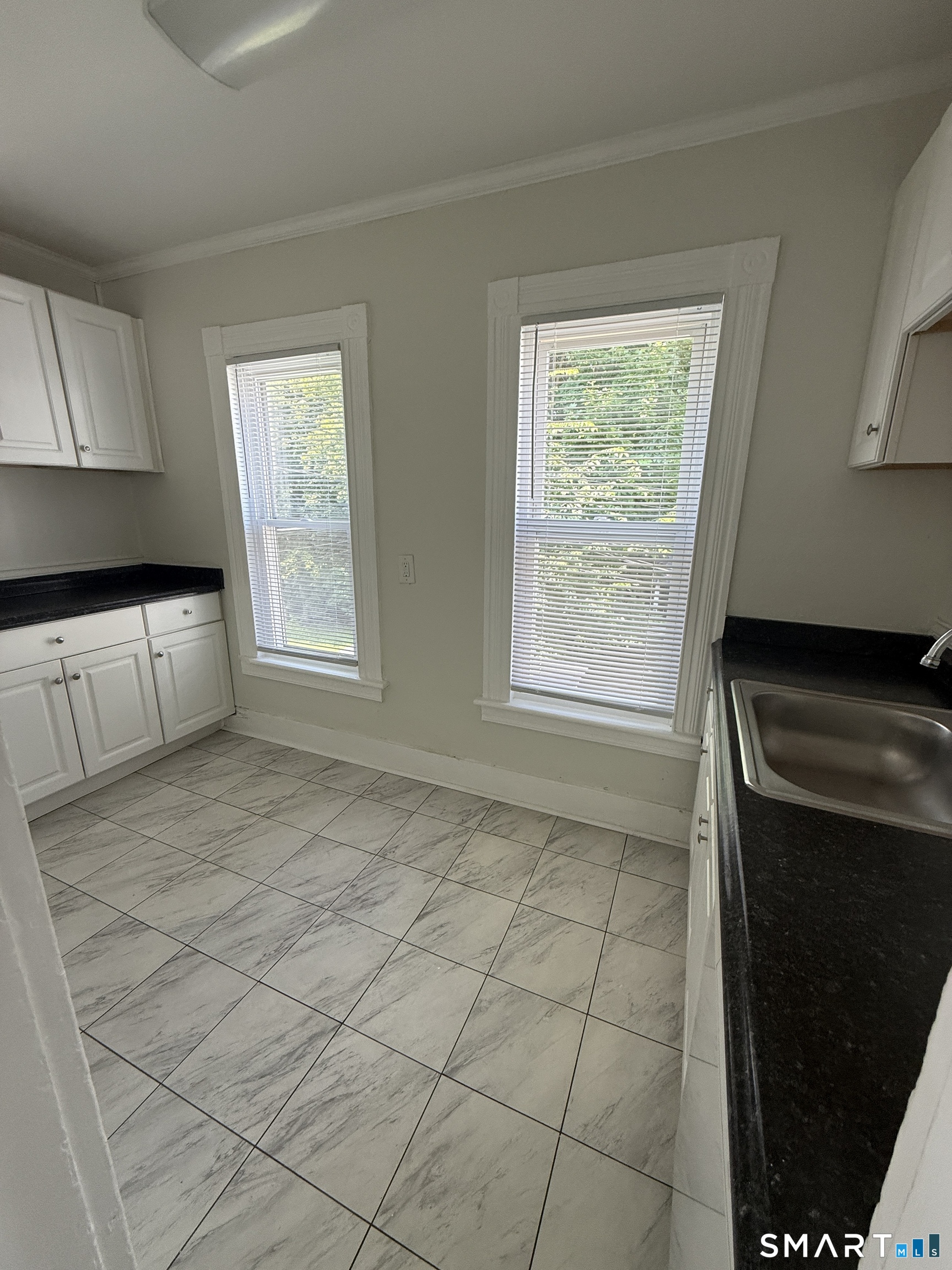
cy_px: 635
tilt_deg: -15.0
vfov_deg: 102.1
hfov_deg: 85.7
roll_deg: -0.3
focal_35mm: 14
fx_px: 513
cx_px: 476
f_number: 2.2
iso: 125
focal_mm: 2.22
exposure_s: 1/99
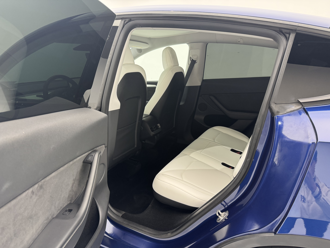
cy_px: 124
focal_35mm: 24
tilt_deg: -16.3
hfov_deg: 71.6
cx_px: 165
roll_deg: +0.5
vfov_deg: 56.8
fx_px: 229
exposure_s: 1/100
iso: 200
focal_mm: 6.76
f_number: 1.78
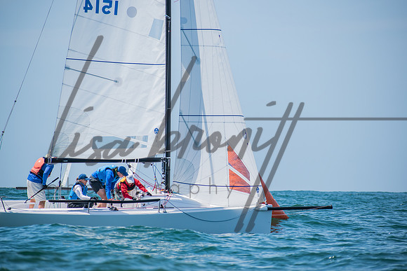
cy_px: 136
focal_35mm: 255
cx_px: 204
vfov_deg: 5.4
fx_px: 2883
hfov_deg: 8.1
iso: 200
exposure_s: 1/800
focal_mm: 170
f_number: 6.3
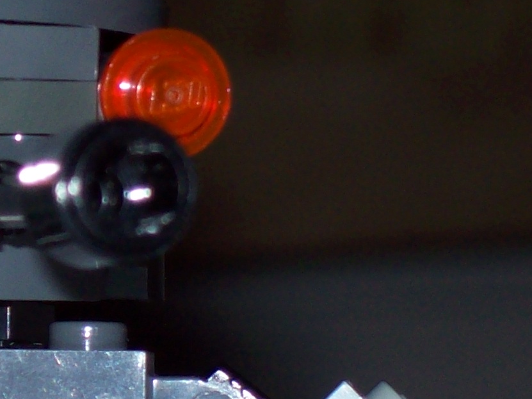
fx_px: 5686
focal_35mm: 370
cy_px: 198
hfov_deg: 5.3
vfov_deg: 4.0
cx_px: 36
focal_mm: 18
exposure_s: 1/128
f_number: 4.8
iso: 80
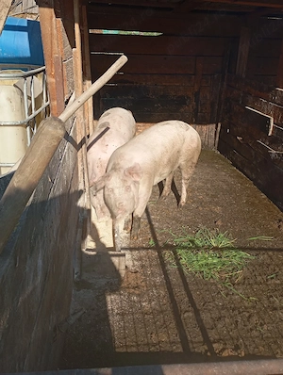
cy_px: 188
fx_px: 369
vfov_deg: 53.9
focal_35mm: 34
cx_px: 142
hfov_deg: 41.9
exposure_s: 1/556
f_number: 1.8
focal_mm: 4.27
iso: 101
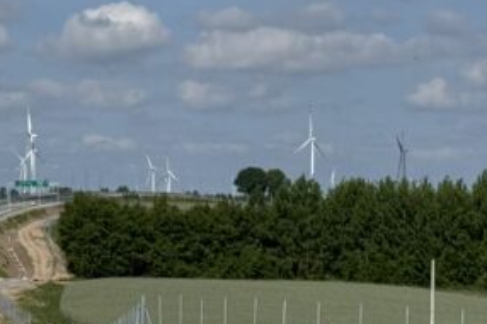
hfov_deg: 11.3
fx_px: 2419
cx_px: -36
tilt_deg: -1.1
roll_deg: -0.5
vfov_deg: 7.6
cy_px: 264
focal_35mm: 179
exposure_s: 1/9009
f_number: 1.78
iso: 64
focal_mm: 6.76
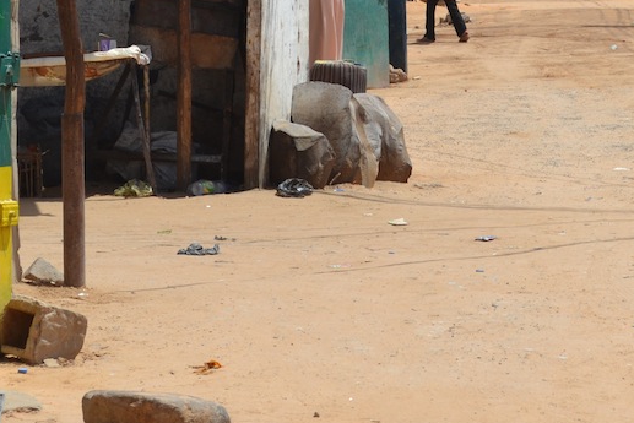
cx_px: 625
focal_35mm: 204
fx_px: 3598
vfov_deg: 6.7
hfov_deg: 10.0
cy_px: 140
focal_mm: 55
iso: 100
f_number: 8
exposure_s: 1/250
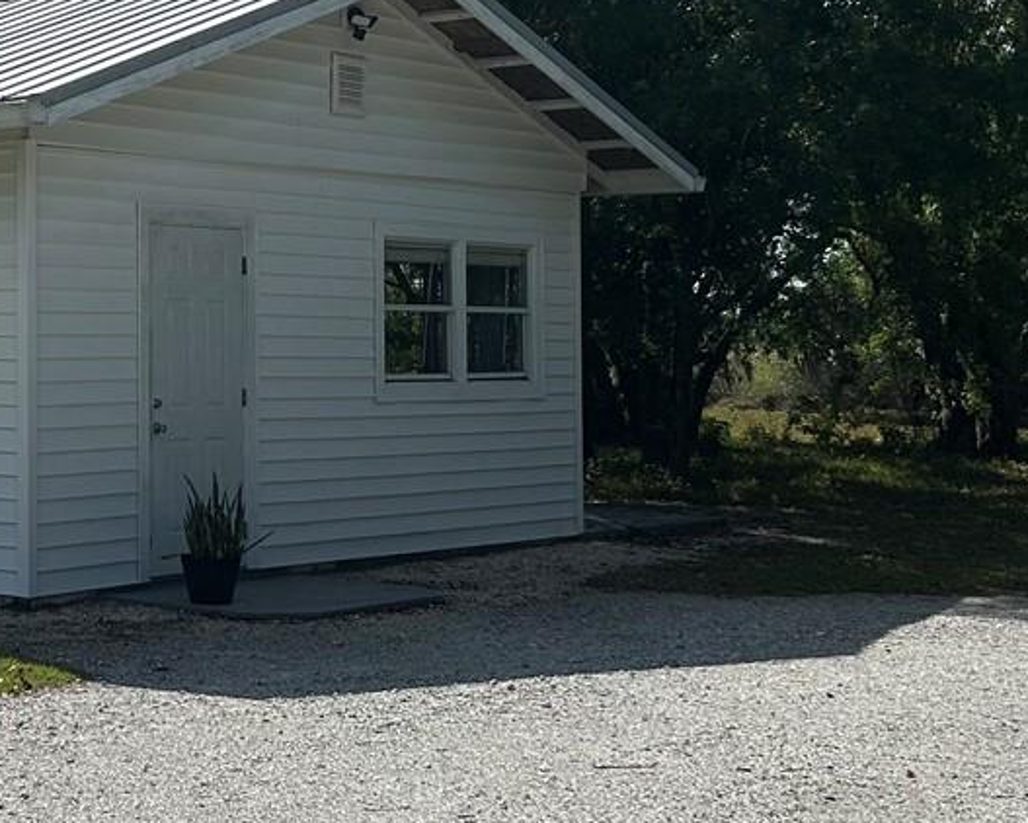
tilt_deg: +2.2
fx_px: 2344
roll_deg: -0.1
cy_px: 191
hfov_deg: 23.6
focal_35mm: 77
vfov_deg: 19.8
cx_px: -25
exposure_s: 1/8000
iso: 50
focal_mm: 5.7
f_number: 1.5
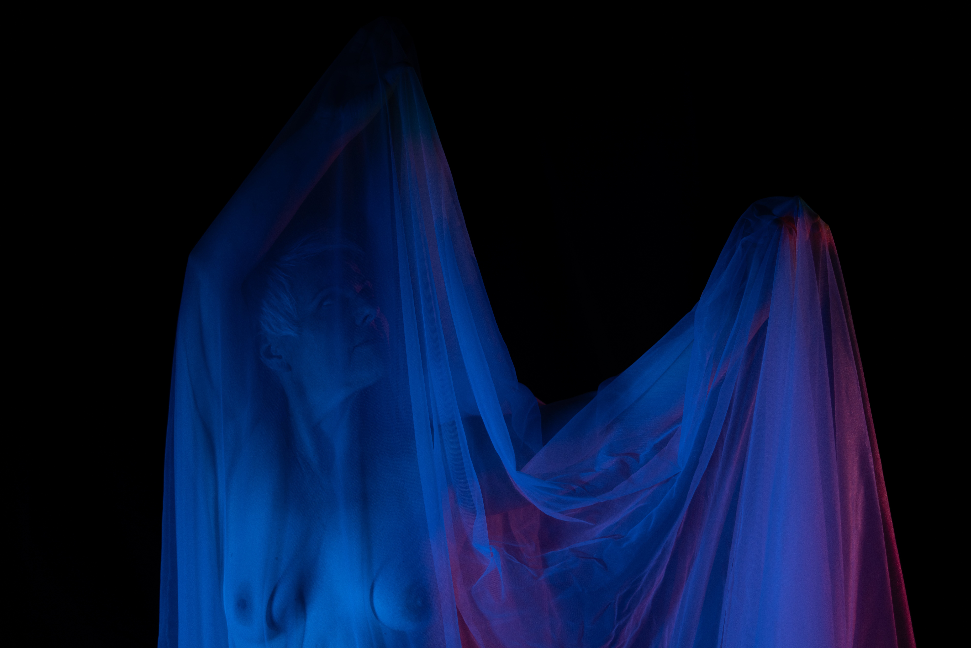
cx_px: 486
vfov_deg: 27.0
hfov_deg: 39.6
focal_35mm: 50
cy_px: 324
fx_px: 1349
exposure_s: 1/125
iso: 200
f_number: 1.8
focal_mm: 50
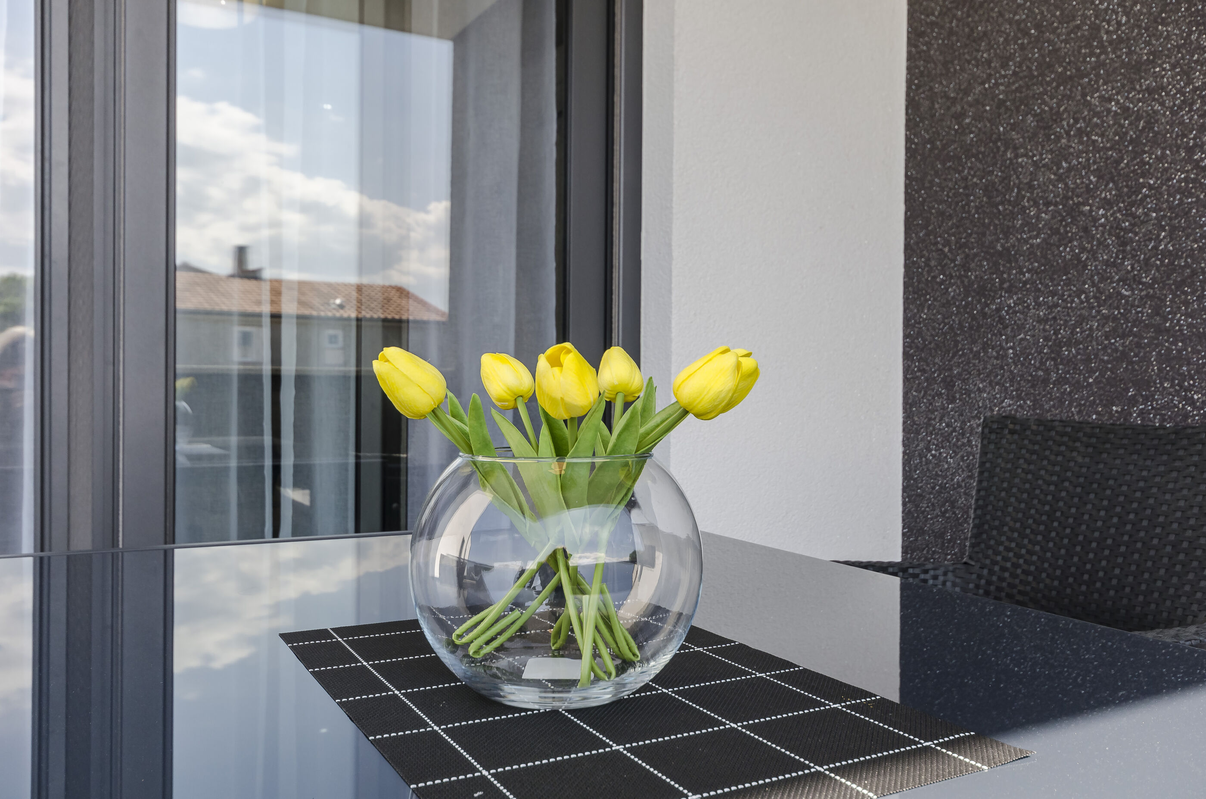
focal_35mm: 30
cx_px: 603
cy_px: 400
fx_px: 1003
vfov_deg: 43.4
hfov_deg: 62.0
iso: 200
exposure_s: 1/250
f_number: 8
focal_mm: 20
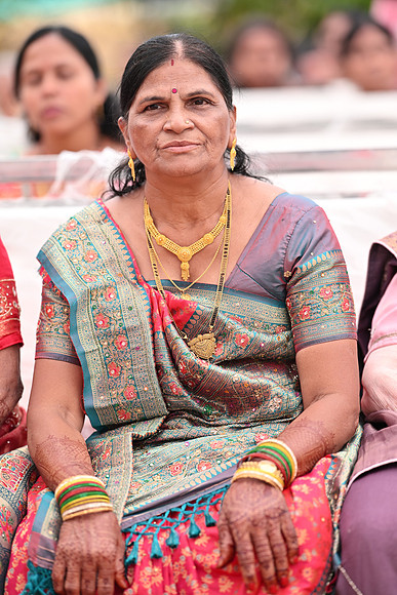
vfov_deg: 15.2
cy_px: 298
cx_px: 198
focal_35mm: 135
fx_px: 2232
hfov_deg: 10.2
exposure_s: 1/500
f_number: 2.2
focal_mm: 135
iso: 80
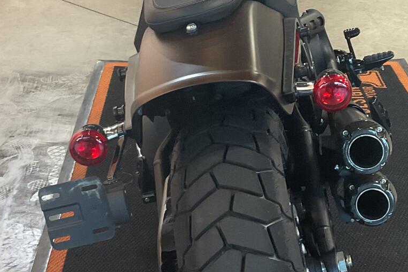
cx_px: 257
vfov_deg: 17.2
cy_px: 75
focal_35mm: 79
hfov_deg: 25.6
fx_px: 895
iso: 80
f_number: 1.8
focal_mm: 3
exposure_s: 1/50
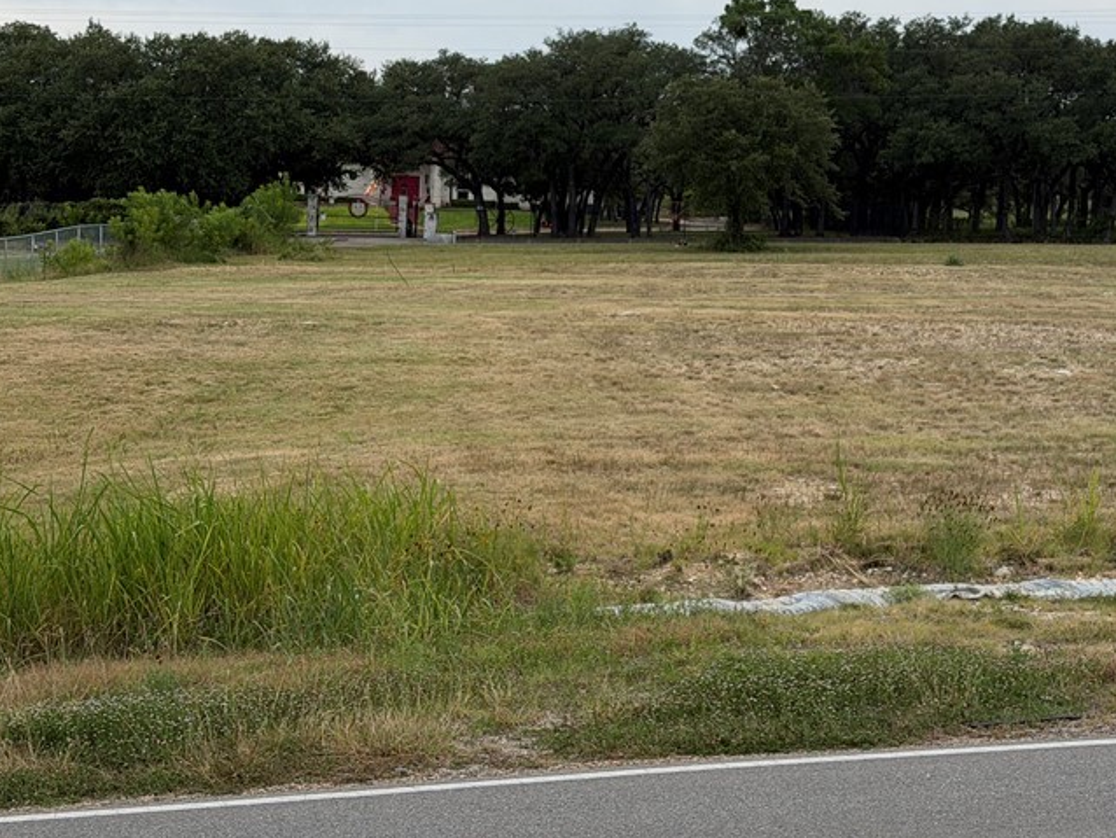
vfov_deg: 19.1
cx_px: 824
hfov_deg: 25.1
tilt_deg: +0.0
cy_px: 234
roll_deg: -1.3
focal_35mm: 77
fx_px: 2483
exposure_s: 1/1149
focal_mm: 6.76
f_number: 1.78
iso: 80
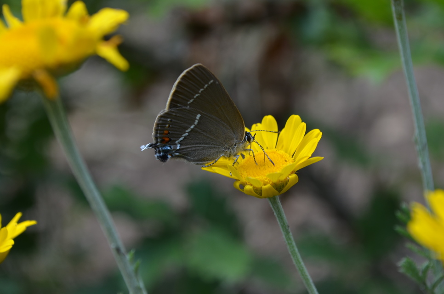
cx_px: 222
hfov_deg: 24.7
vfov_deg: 16.5
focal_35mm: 82
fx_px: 1015
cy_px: 147
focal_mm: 55
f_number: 8
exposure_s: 1/60
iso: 160
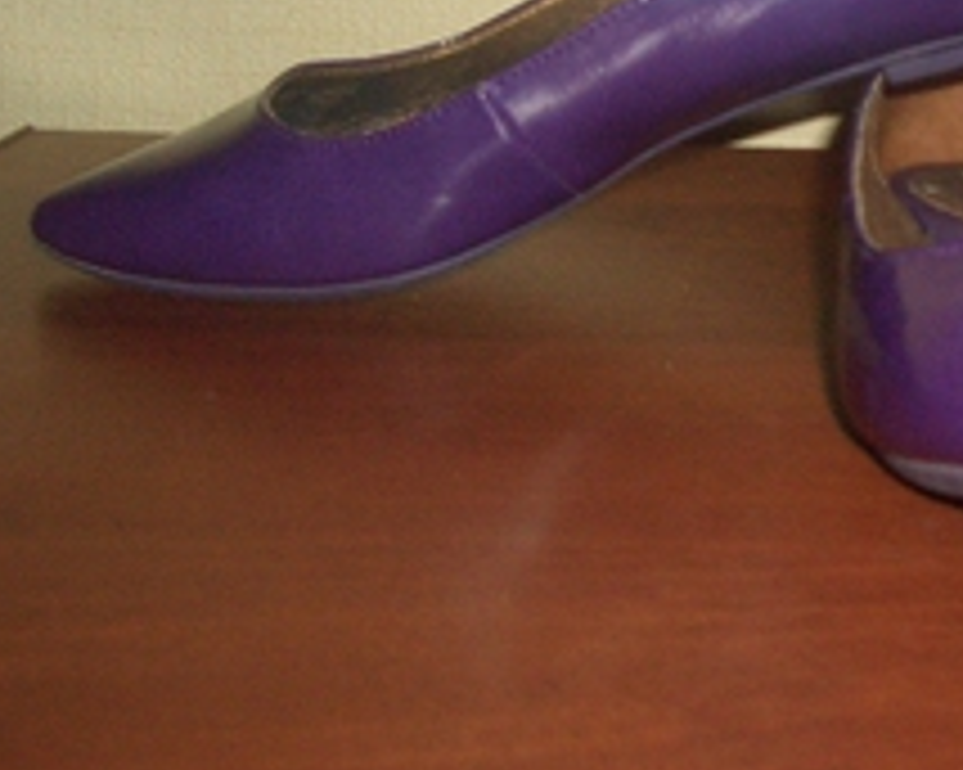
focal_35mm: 72
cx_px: 850
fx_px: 2051
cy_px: 180
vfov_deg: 21.0
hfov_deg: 25.7
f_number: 2.6
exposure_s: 1/60
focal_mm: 5.8
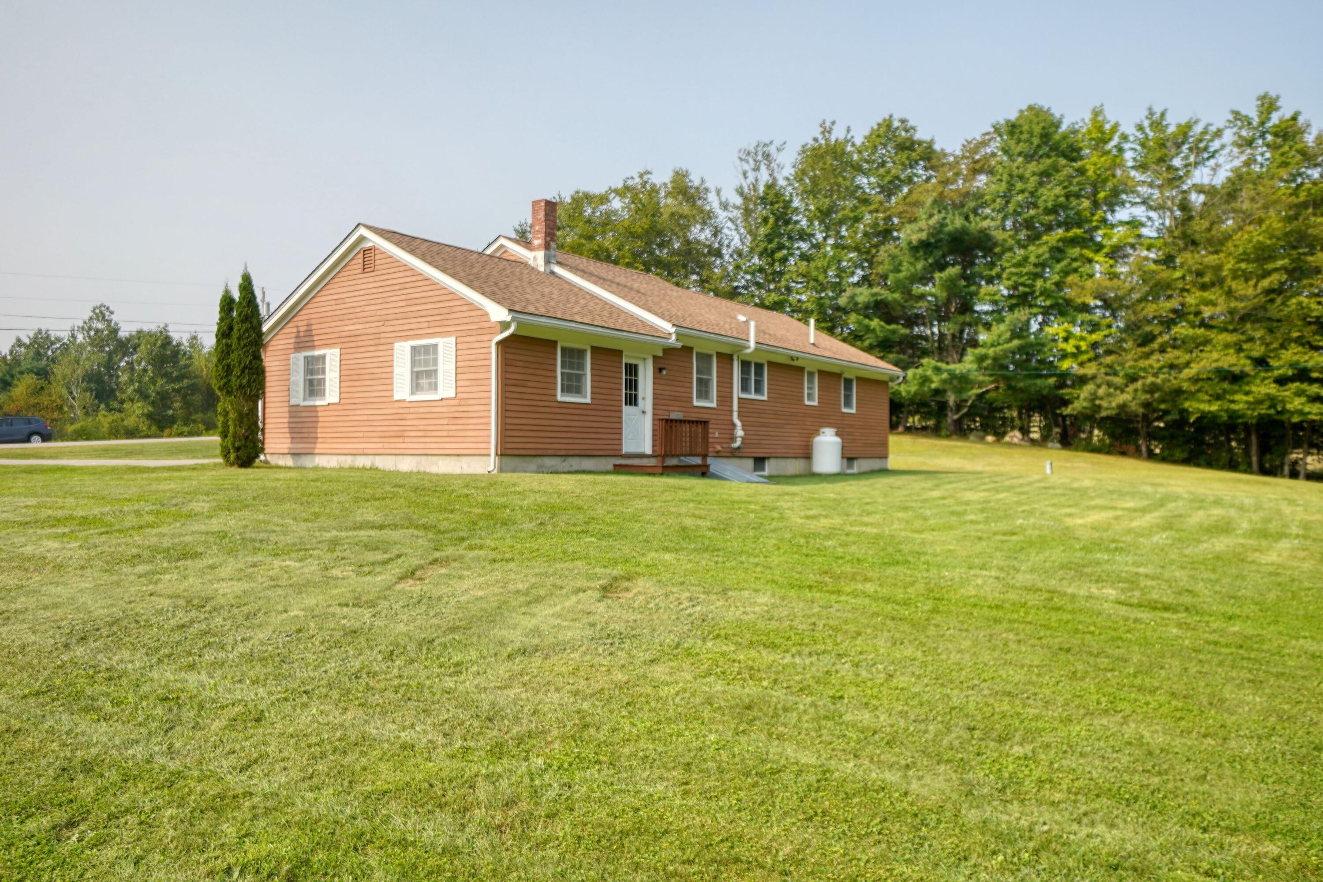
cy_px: 441
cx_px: 662
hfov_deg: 73.8
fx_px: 882
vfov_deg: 53.1
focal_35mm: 24
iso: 100
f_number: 4
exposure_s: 1/800
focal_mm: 16
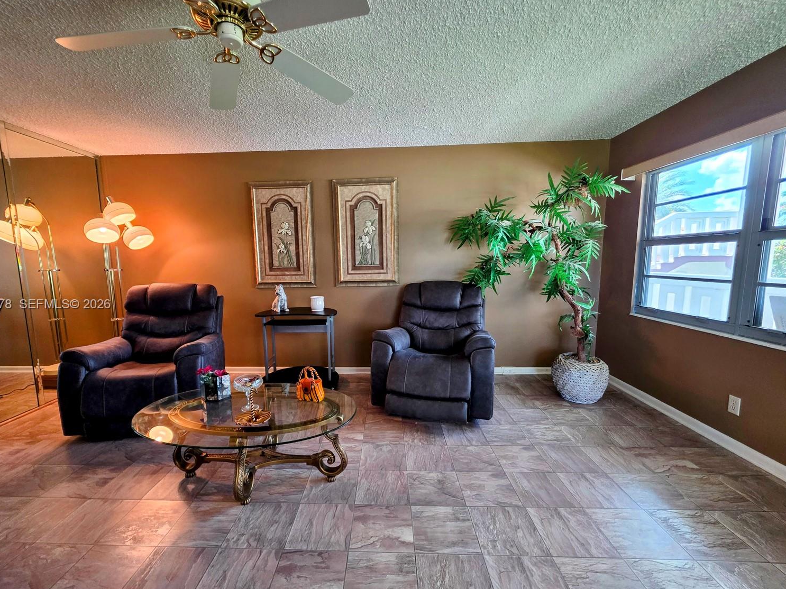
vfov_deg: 85.6
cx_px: 369
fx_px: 318
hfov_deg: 101.9
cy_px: 305
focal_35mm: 14
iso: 200
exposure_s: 1/120
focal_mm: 2.2
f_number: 1.9
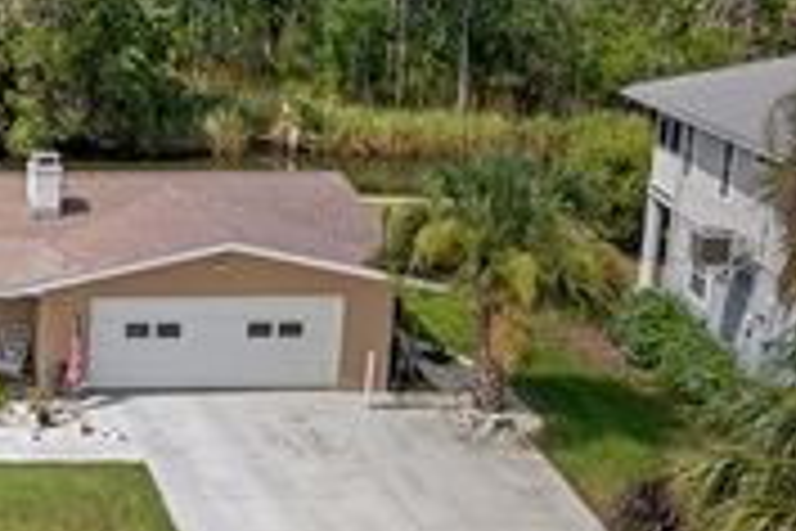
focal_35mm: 62
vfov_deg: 21.9
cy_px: 200
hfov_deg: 28.4
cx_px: -144
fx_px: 1371
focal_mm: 8.38
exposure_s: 1/2500
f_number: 2.8
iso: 100
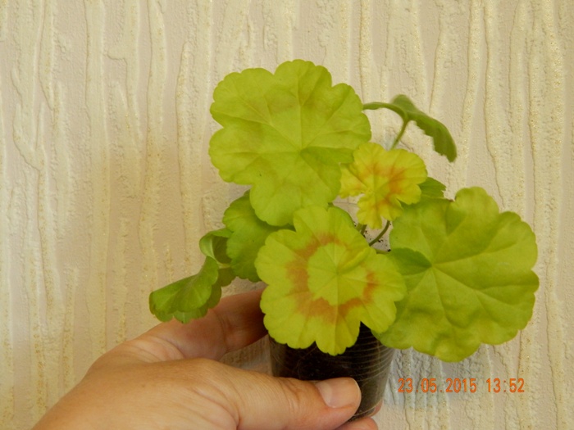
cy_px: 215
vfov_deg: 24.0
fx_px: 1011
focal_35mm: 61
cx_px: 287
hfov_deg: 31.7
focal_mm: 10.9
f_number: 4
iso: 400
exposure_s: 1/25
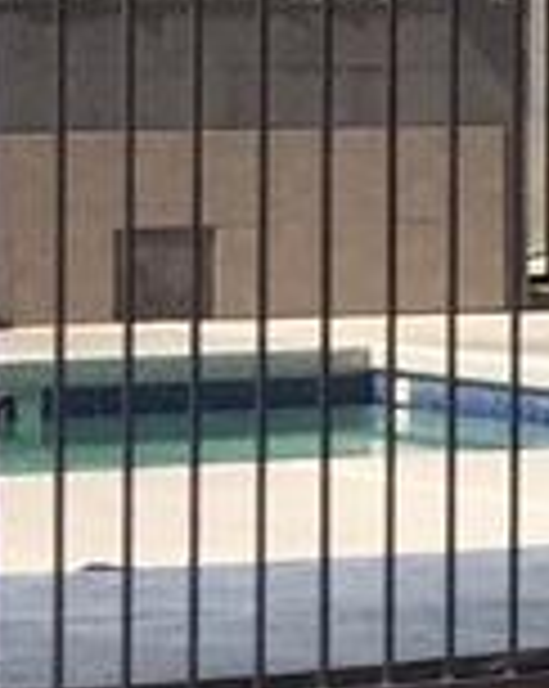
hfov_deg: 3.9
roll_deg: -1.9
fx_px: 6146
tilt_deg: -1.1
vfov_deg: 6.4
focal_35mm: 302
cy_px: 247
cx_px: 3658
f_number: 2.2
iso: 32
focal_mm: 4.15
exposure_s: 1/3597
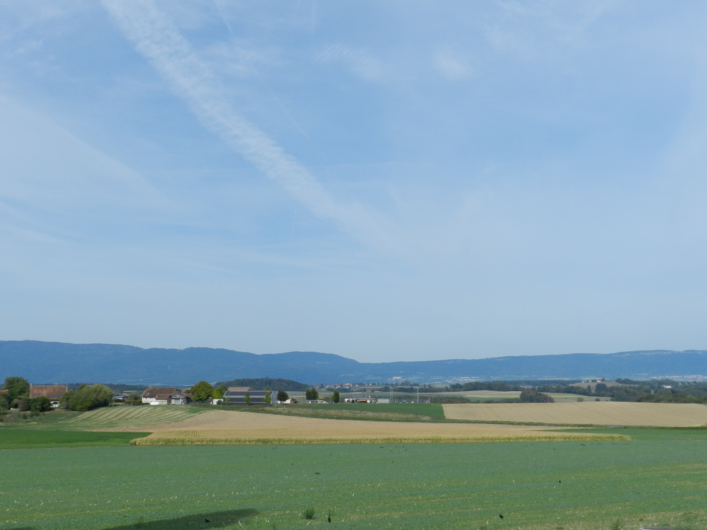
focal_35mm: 46
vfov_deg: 31.5
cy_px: 265
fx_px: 940
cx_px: 354
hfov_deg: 41.2
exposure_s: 1/1000
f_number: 5
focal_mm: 8.1
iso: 160
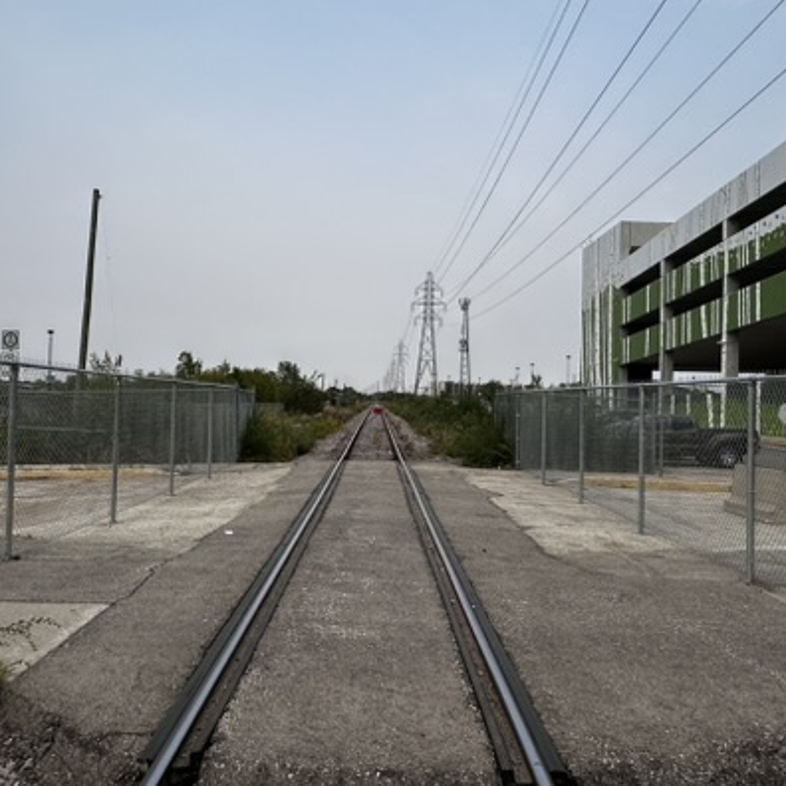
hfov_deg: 51.0
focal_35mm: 32
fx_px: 822
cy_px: 375
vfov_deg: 51.1
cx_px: 361
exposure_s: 1/1221
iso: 40
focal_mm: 2.22
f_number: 2.2
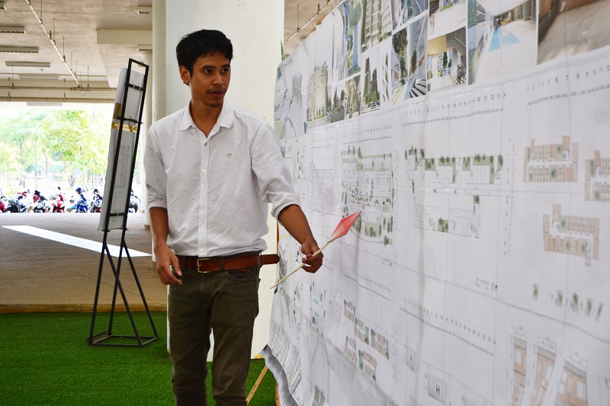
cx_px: 305
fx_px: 864
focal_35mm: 51
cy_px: 203
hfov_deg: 38.9
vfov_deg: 26.5
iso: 250
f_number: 5
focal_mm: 34
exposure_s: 1/100
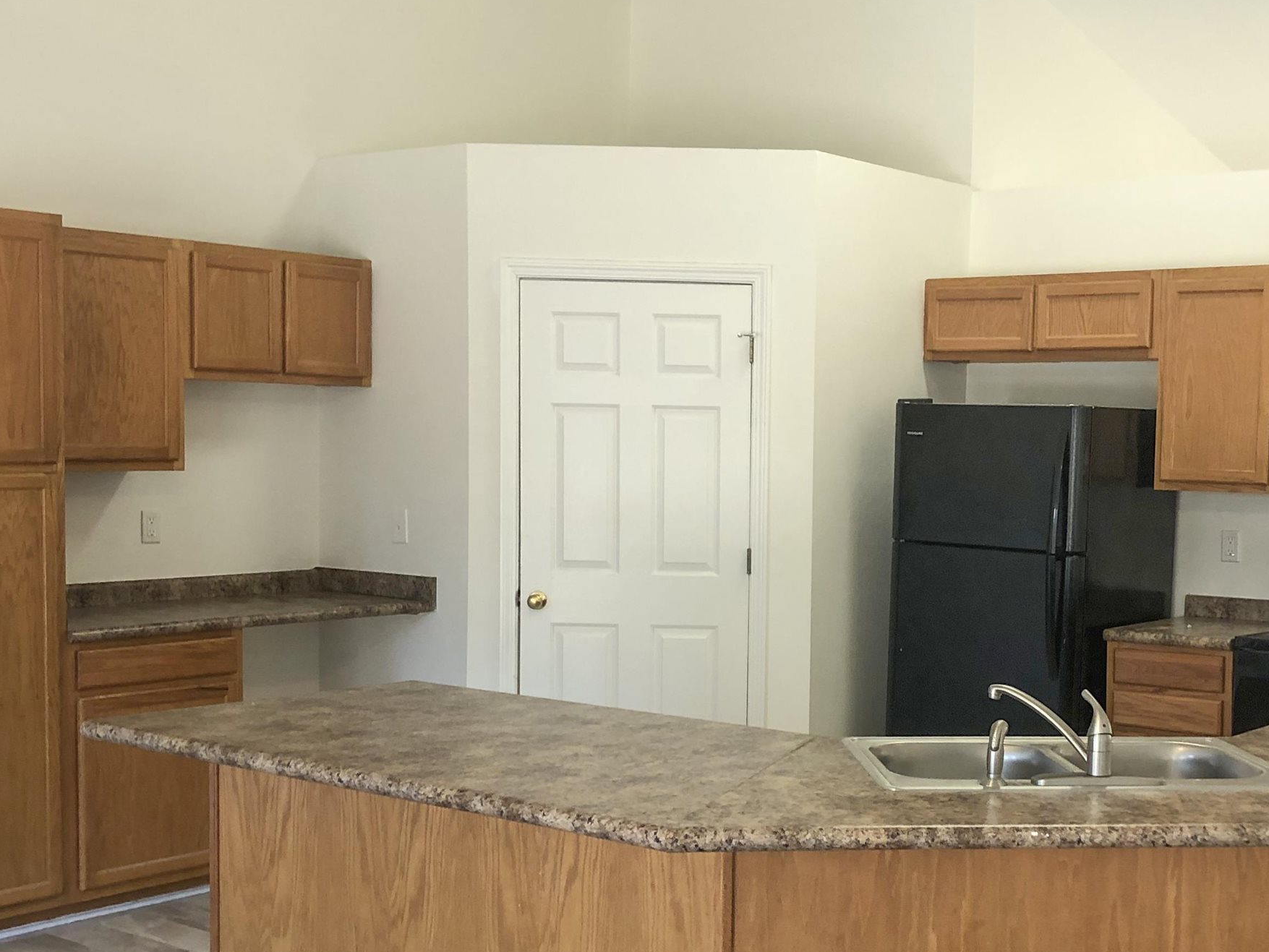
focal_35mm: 49
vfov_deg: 29.6
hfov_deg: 38.4
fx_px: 1797
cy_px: 604
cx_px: 854
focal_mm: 3.99
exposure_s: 1/30
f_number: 1.8
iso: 40
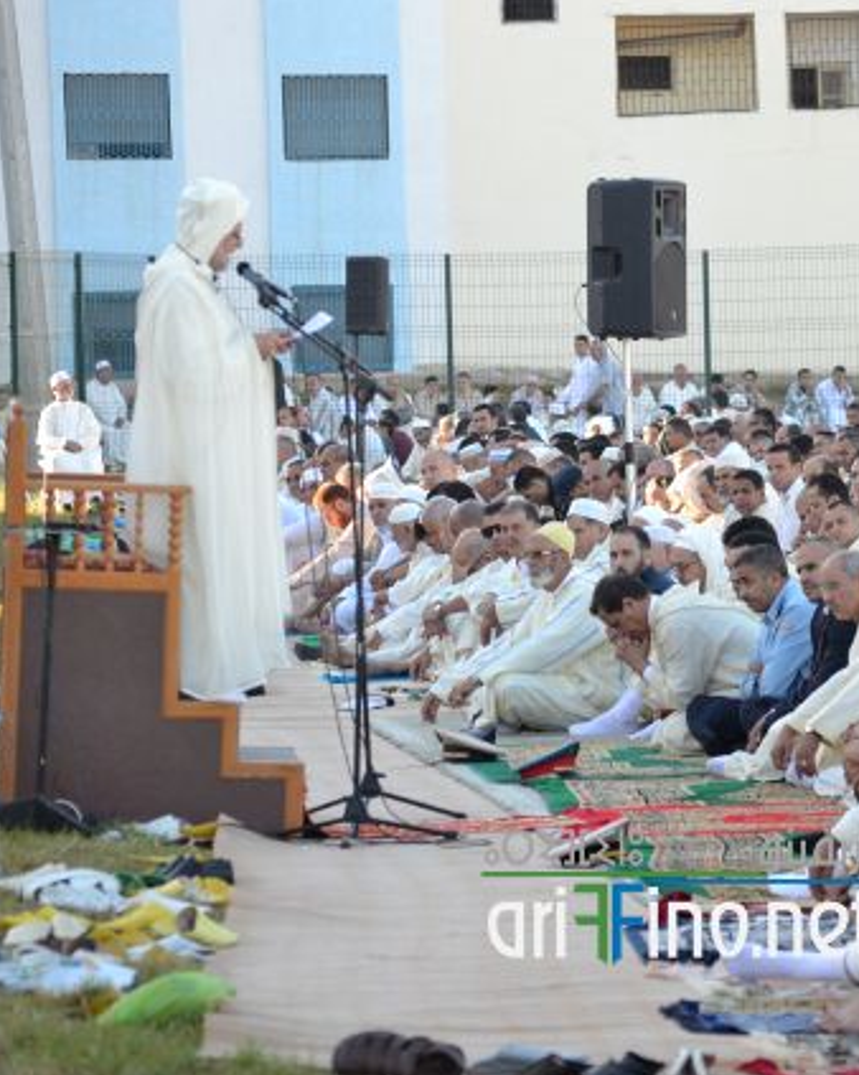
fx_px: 8268
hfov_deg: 5.9
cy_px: 539
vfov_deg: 7.4
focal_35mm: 260
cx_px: 684
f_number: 5.6
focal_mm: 122
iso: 140
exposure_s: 1/125
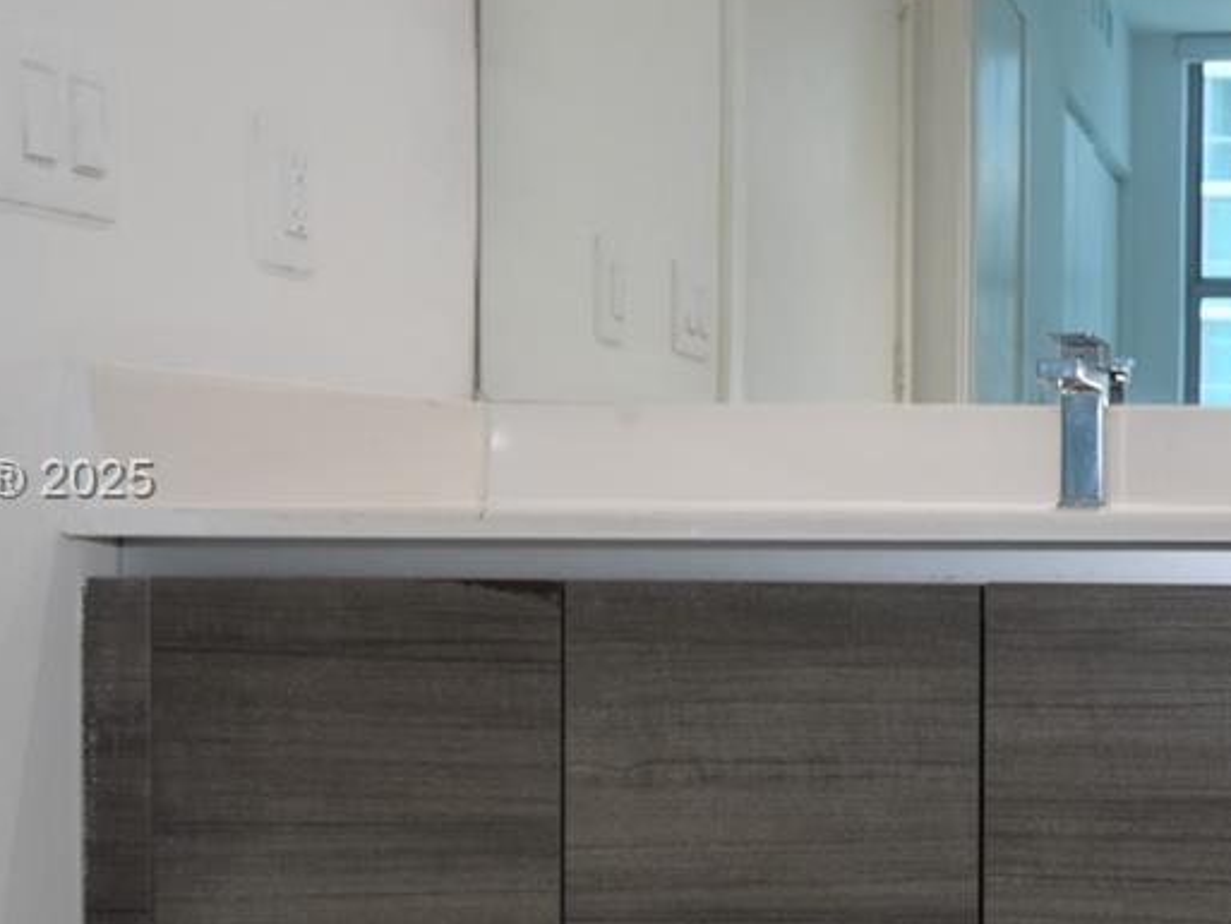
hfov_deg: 36.5
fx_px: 1601
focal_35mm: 45
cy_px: 482
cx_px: 1305
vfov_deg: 32.2
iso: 200
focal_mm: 10
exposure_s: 1/60
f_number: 5
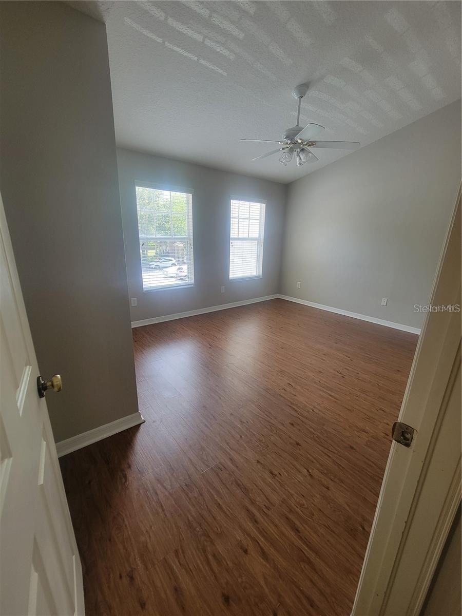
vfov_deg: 106.2
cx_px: 231
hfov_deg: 89.9
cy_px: 308
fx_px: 231
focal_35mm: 13
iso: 160
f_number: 2.2
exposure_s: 1/60
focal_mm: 2.2
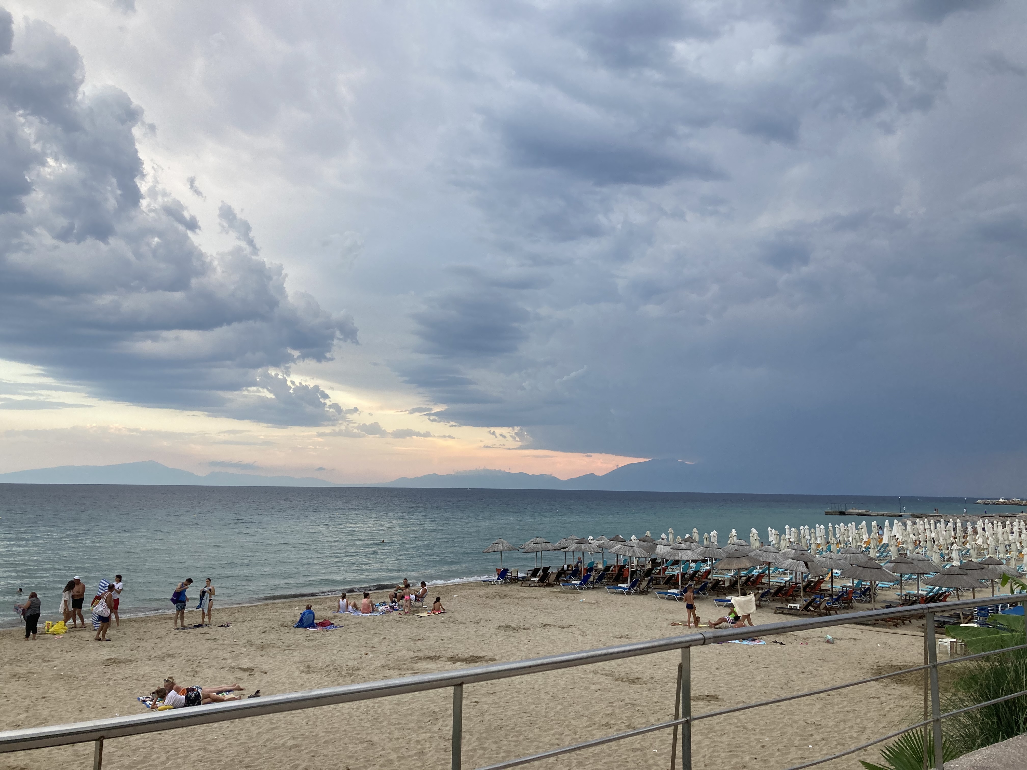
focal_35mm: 28
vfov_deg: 49.7
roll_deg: -1.5
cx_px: 514
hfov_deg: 63.4
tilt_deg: +7.9
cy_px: 385
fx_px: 831
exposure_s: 1/121
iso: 50
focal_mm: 3.99
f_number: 1.8
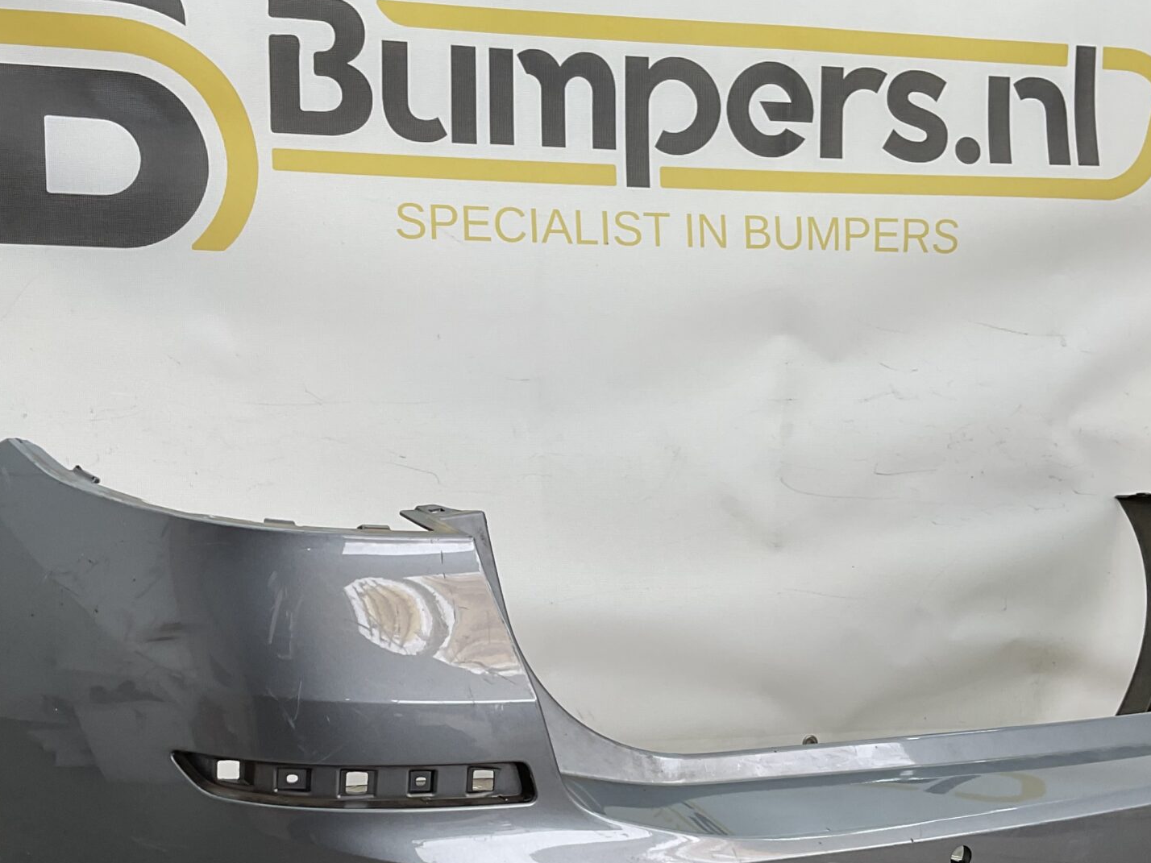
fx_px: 1729
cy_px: 649
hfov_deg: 36.8
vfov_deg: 27.6
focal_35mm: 52
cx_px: 510
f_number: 1.8
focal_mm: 3
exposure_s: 1/111
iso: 16
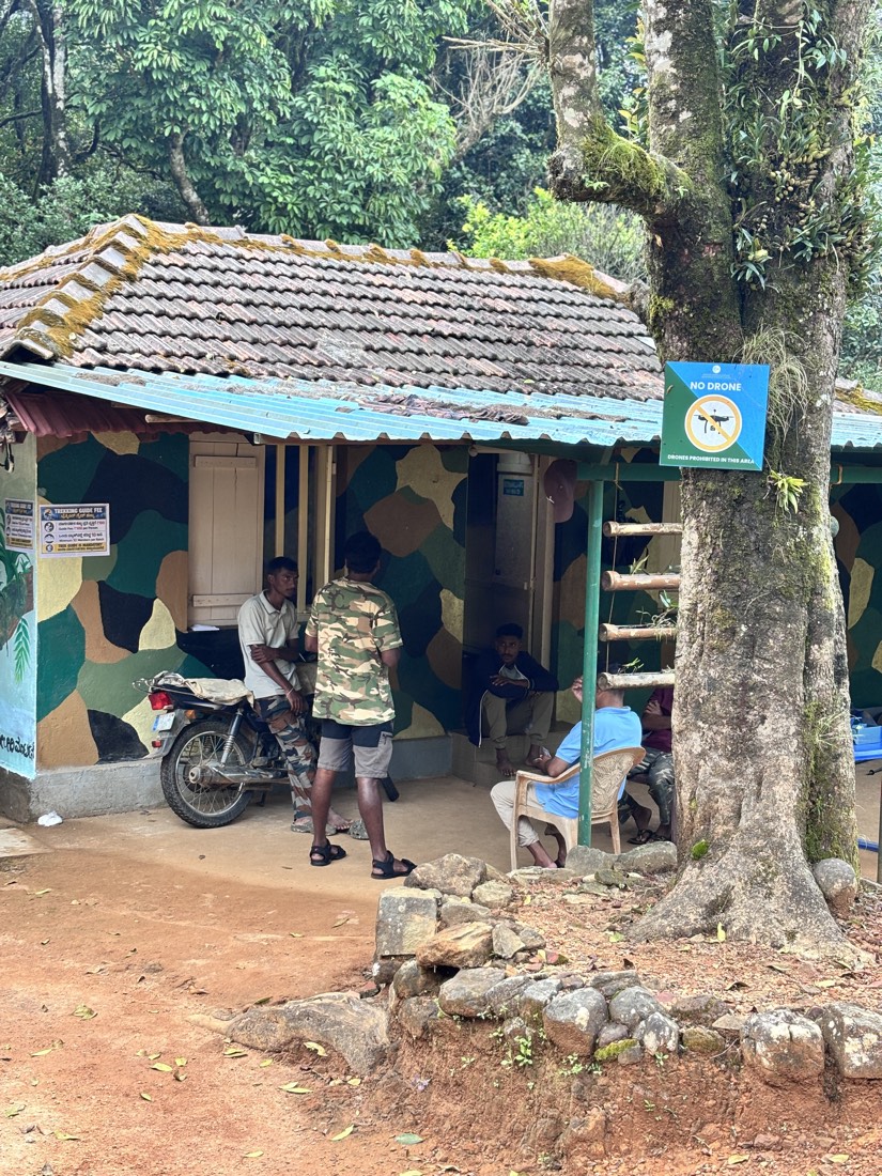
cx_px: 441
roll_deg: -2.4
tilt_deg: -5.1
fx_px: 1767
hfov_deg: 28.0
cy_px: 588
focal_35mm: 52
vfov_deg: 36.8
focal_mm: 5.96
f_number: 1.6
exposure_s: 1/114
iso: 50
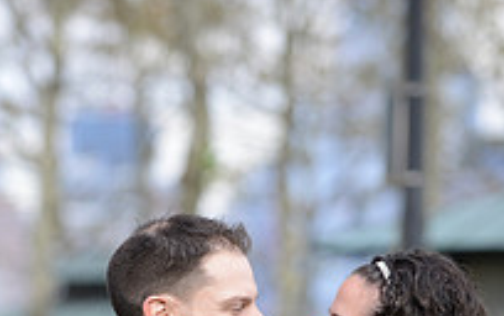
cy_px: 473
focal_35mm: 391
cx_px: 133
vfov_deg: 3.4
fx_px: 5377
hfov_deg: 5.4
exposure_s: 1/1000
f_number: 4.5
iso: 500
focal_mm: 135
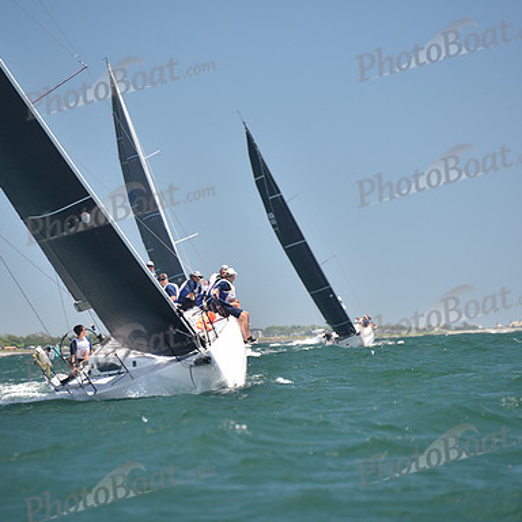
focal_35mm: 257
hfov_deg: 6.8
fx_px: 4385
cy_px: 262
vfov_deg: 6.8
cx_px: 287
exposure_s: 1/800
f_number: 4
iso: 320
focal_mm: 200
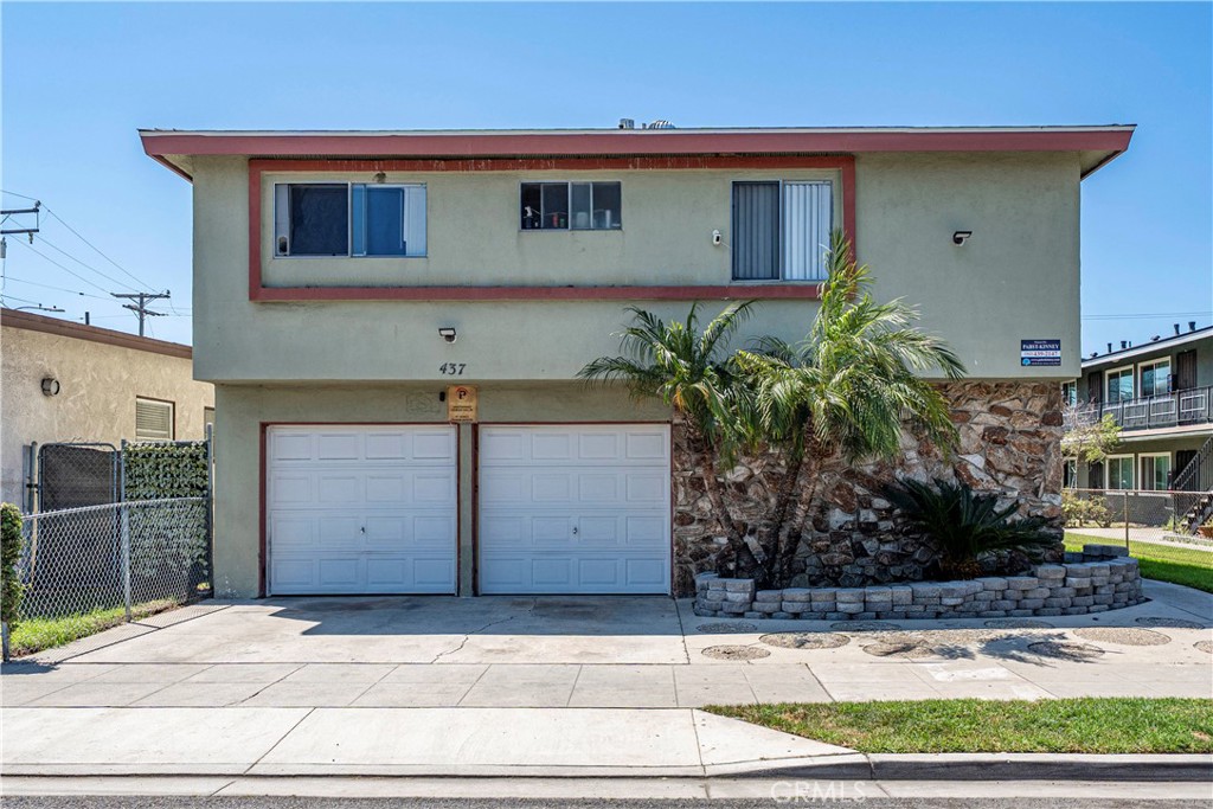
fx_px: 944
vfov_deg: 46.4
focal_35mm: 28
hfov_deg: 65.5
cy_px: 404
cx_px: 606
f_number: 5.6
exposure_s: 1/640
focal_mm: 19
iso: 250
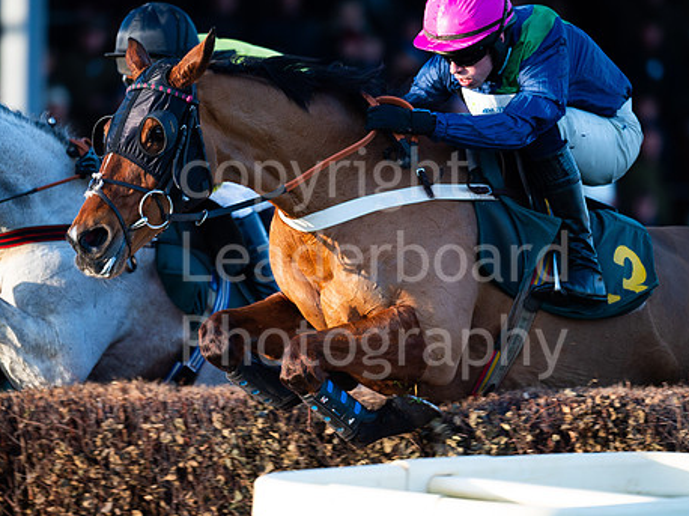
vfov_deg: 3.1
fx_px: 9688
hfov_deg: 4.1
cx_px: 378
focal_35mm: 487
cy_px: 271
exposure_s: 1/640
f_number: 4.5
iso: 800
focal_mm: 400
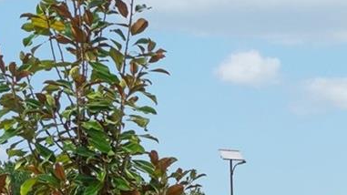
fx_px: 607
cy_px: 280
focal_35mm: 66
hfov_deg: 23.9
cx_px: 545
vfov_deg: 16.8
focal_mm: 10
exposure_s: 1/125
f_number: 8
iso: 100
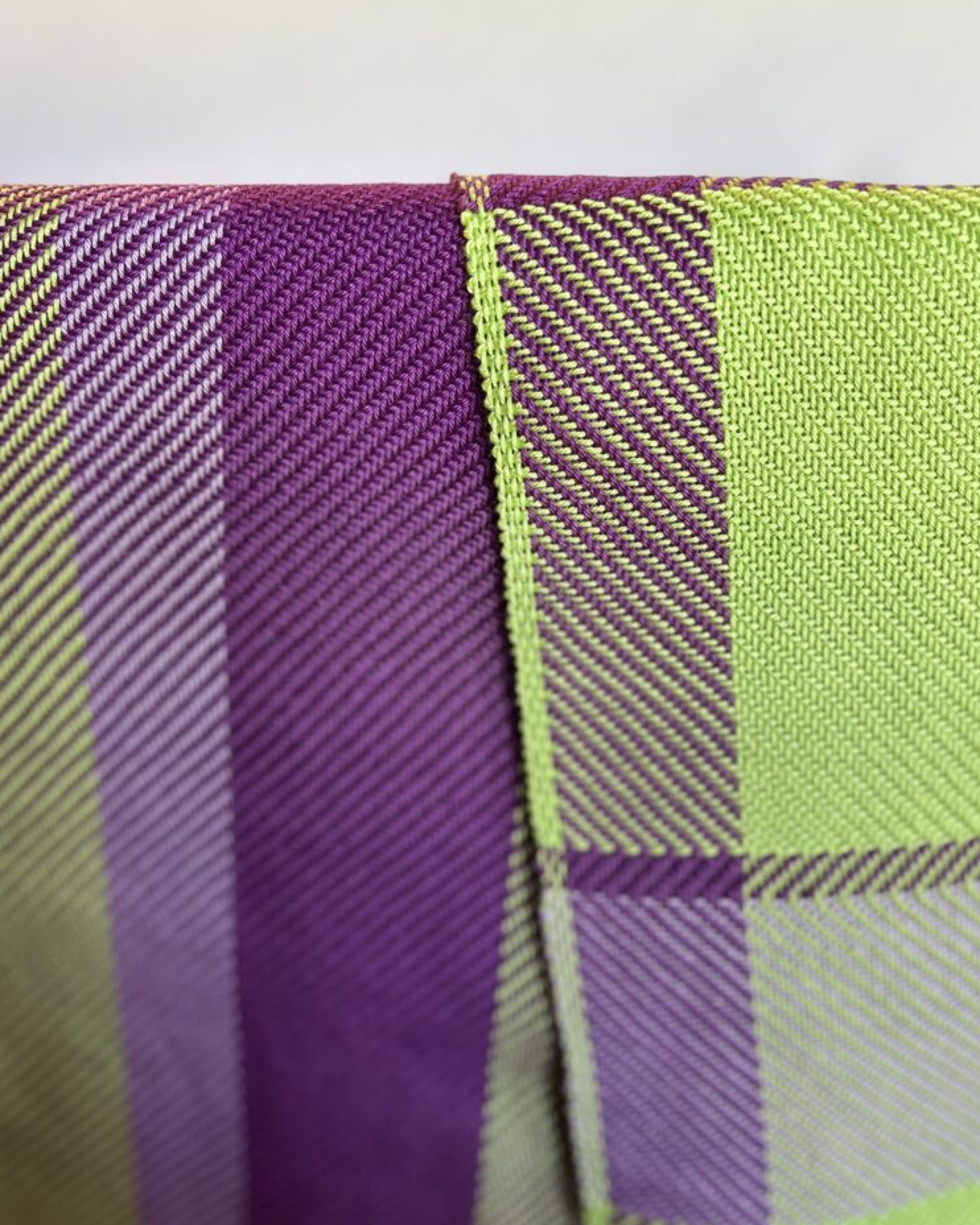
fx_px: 1015
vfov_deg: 62.2
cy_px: 622
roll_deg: -0.6
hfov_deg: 51.5
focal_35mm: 28
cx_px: 502
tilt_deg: -21.4
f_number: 1.5
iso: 125
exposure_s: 1/116
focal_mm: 5.7
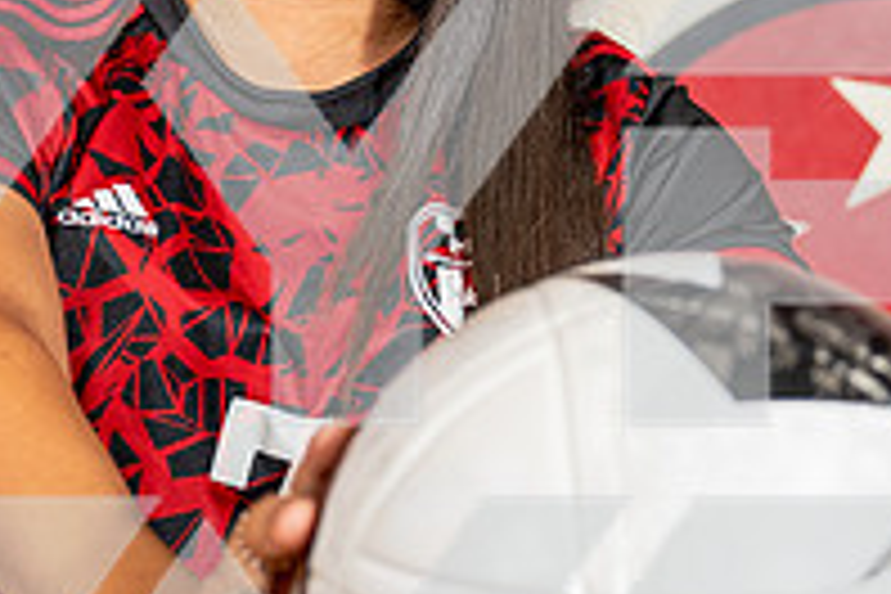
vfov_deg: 11.1
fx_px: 3044
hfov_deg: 16.6
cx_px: 536
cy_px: 191
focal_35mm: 123
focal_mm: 42
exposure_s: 1/250
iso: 1000
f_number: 4
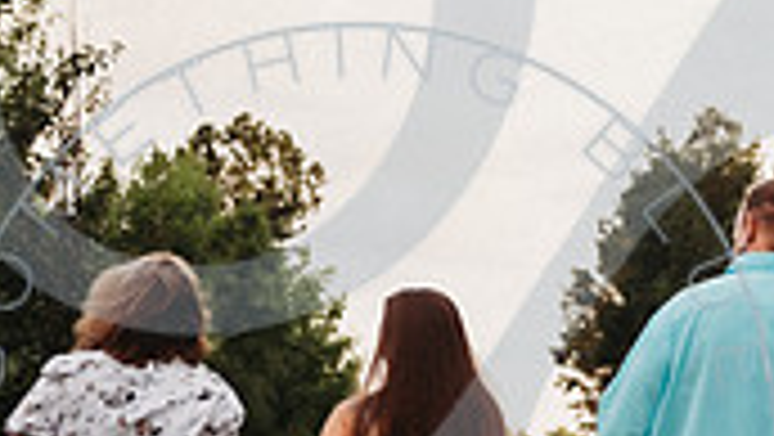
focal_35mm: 137
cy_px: 99
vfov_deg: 8.9
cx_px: 562
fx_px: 2813
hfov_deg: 15.6
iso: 100
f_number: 2.8
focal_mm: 50
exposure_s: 1/640
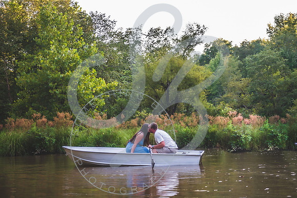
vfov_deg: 23.8
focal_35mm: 57
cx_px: 156
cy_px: 98
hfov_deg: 35.1
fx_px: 470
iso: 200
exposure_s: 1/200
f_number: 2.8
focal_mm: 52
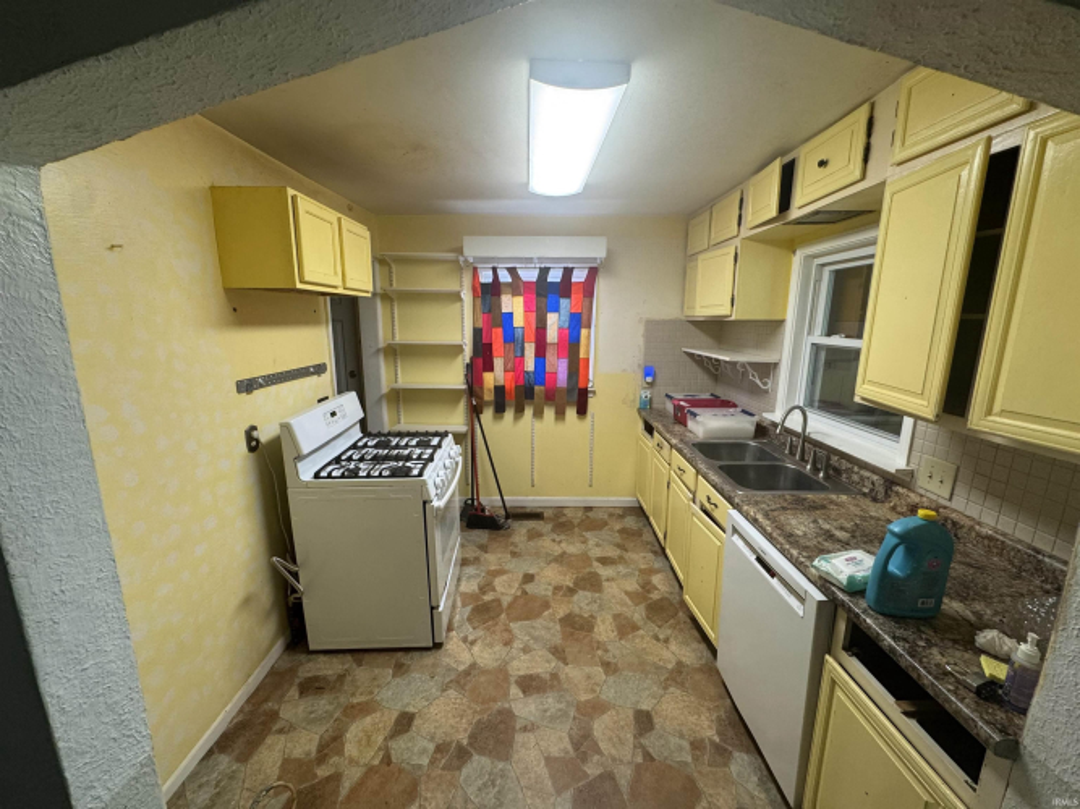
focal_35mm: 14
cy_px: 404
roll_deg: -0.8
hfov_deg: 102.1
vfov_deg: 85.7
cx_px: 540
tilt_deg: -10.8
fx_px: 437
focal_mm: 2.22
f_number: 2.2
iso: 160
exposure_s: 1/120
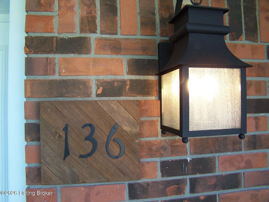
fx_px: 295
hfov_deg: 49.0
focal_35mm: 38
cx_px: 134
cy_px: 101
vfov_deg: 37.7
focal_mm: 6.3
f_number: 2.8
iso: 80
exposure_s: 1/60
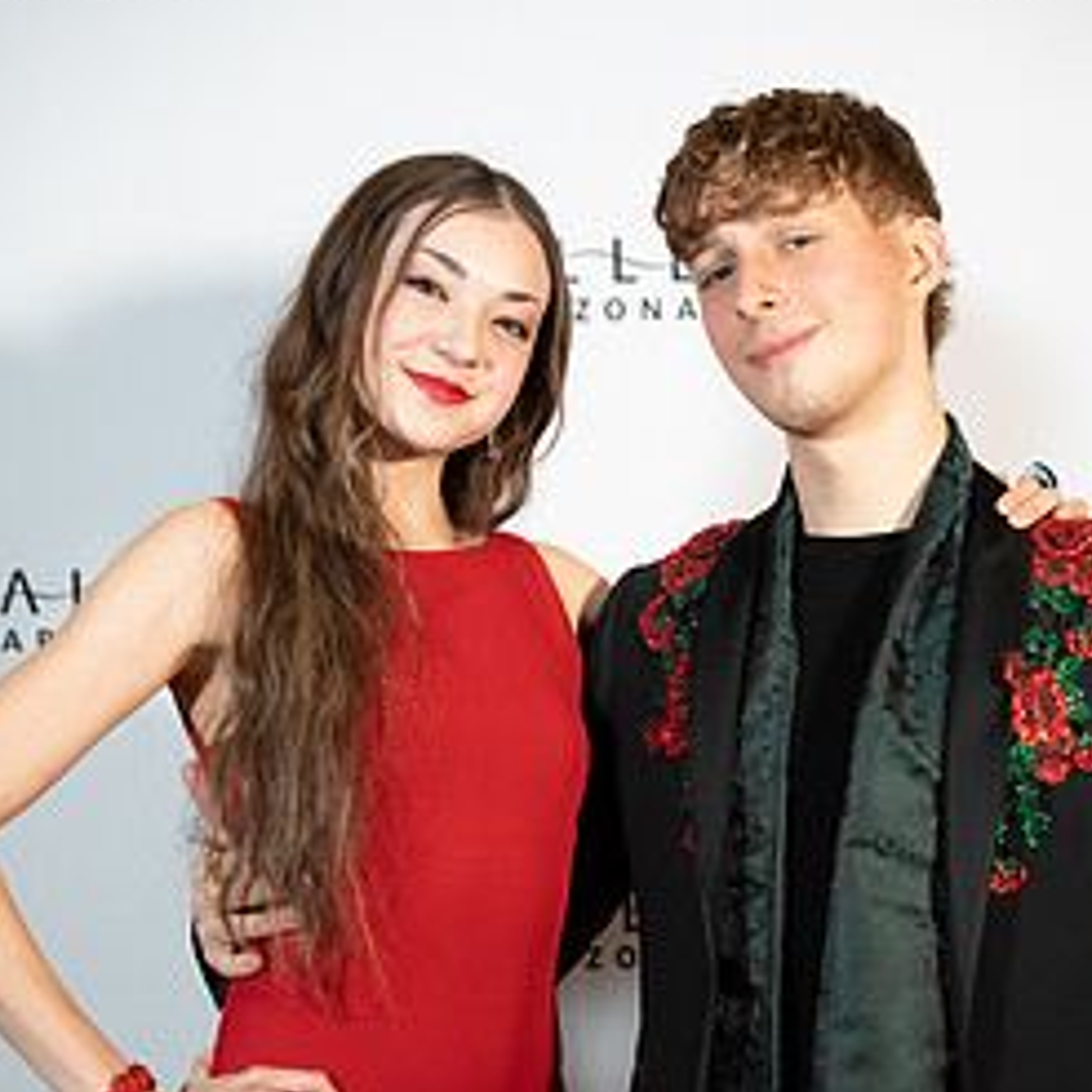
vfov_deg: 19.1
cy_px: 892
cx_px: 621
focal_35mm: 90
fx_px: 3212
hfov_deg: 19.3
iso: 1600
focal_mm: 57.9
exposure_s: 1/200
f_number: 2.8
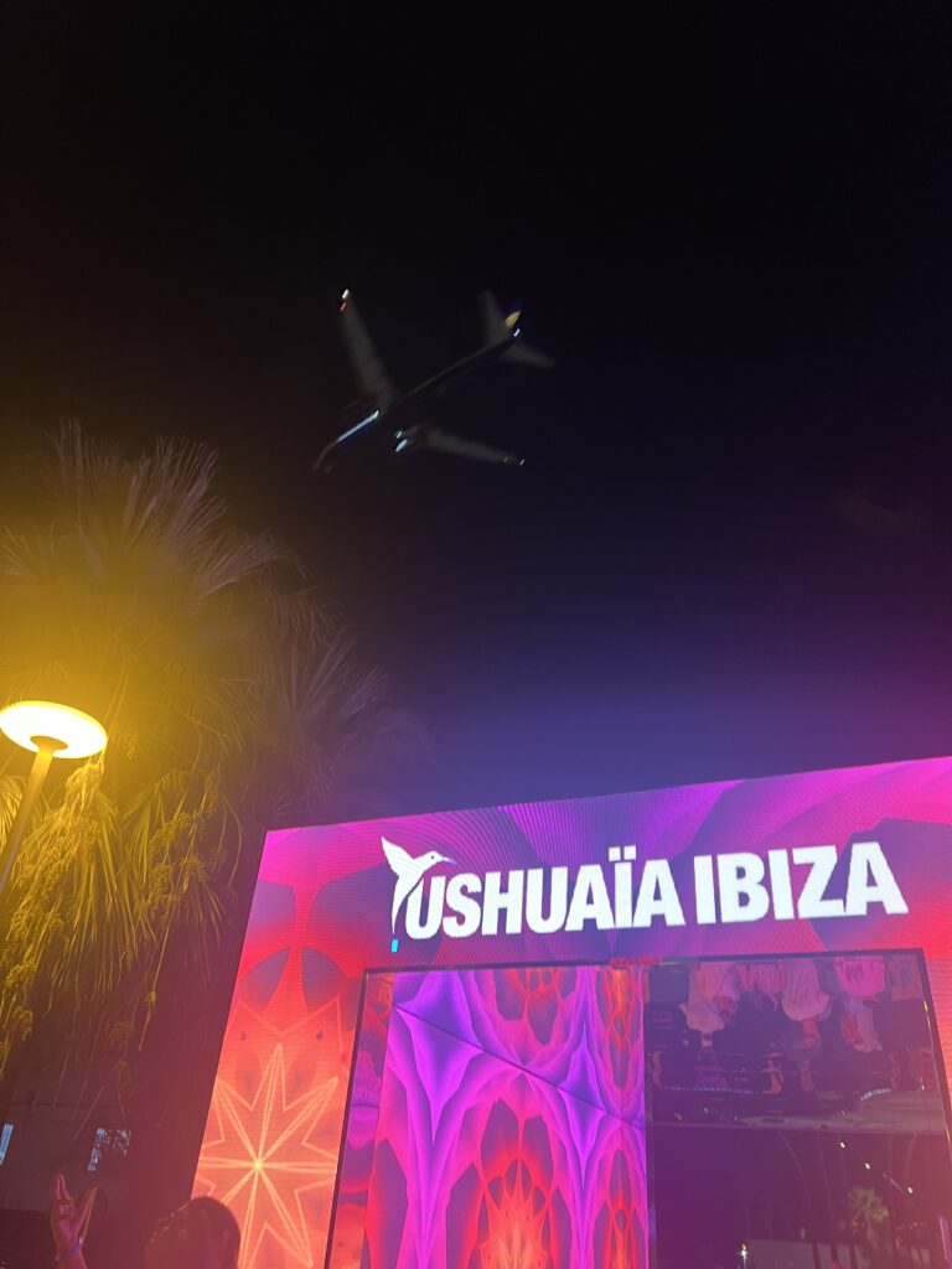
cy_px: 634
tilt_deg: +33.9
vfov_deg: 67.3
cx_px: 476
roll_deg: -2.9
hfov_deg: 53.1
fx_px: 953
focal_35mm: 26
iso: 125
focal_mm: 5.7
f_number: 1.5
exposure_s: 1/50
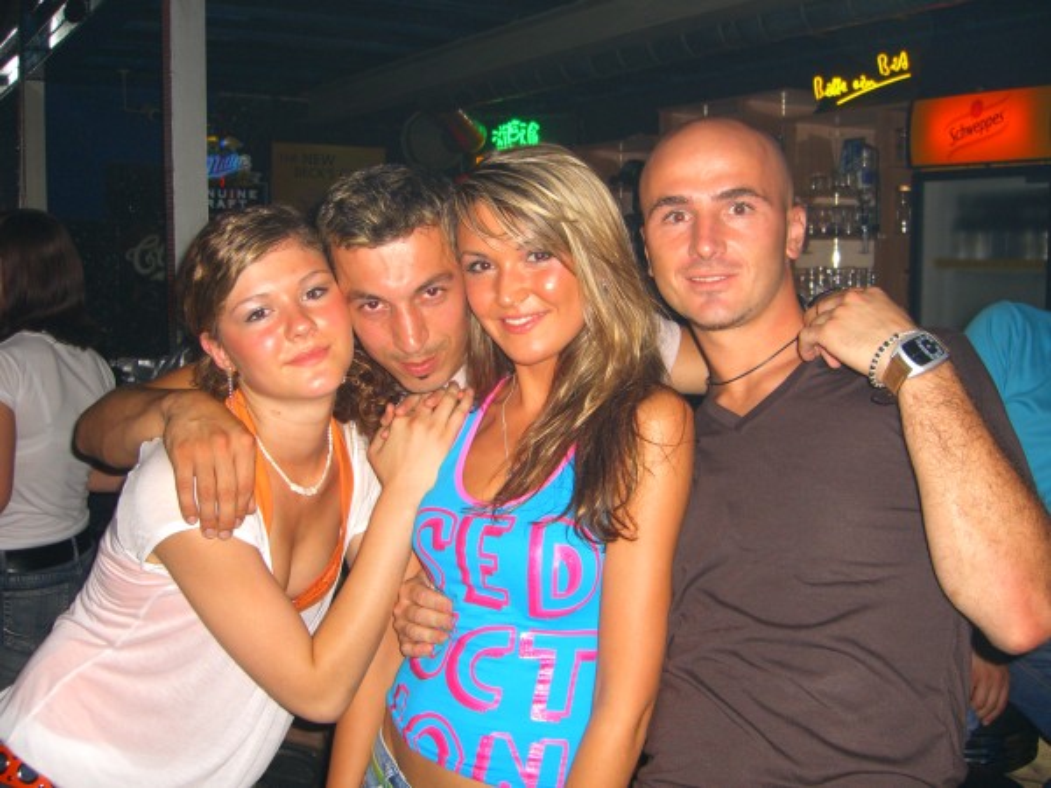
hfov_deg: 49.0
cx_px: 526
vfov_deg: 37.7
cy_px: 394
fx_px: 1154
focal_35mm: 38
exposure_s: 1/60
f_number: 2.8
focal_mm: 7.9
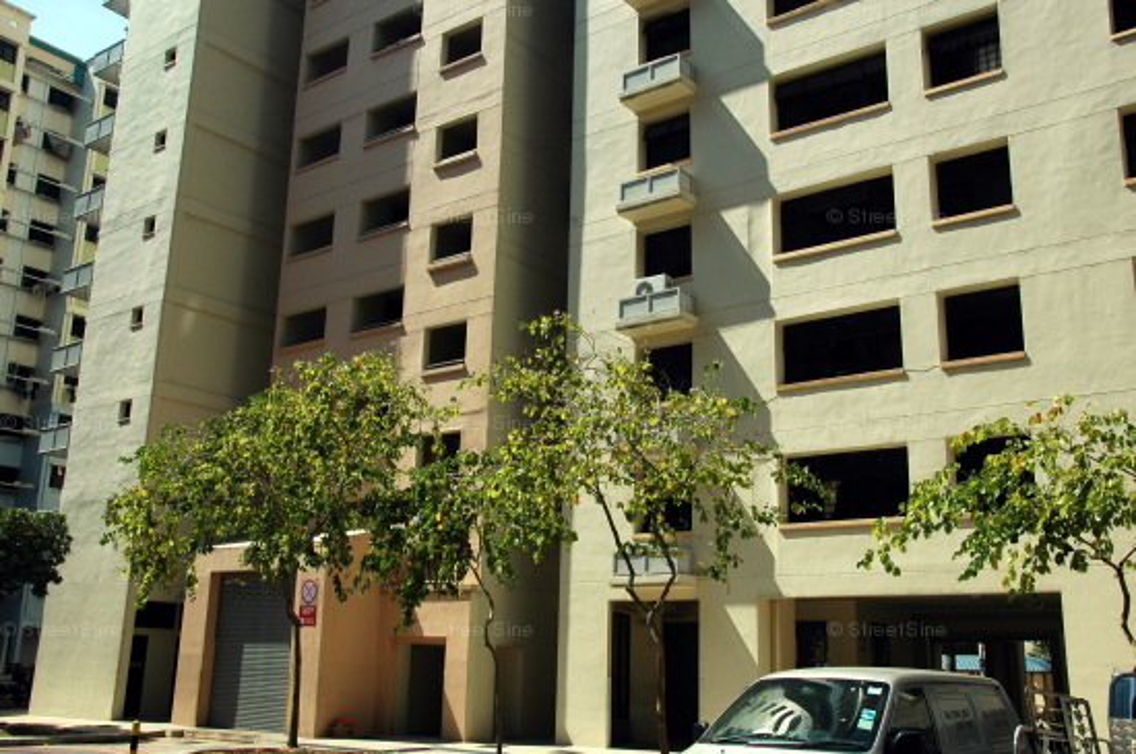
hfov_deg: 53.2
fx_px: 1134
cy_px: 377
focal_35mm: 36
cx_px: 568
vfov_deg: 36.8
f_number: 11
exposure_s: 1/400
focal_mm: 24
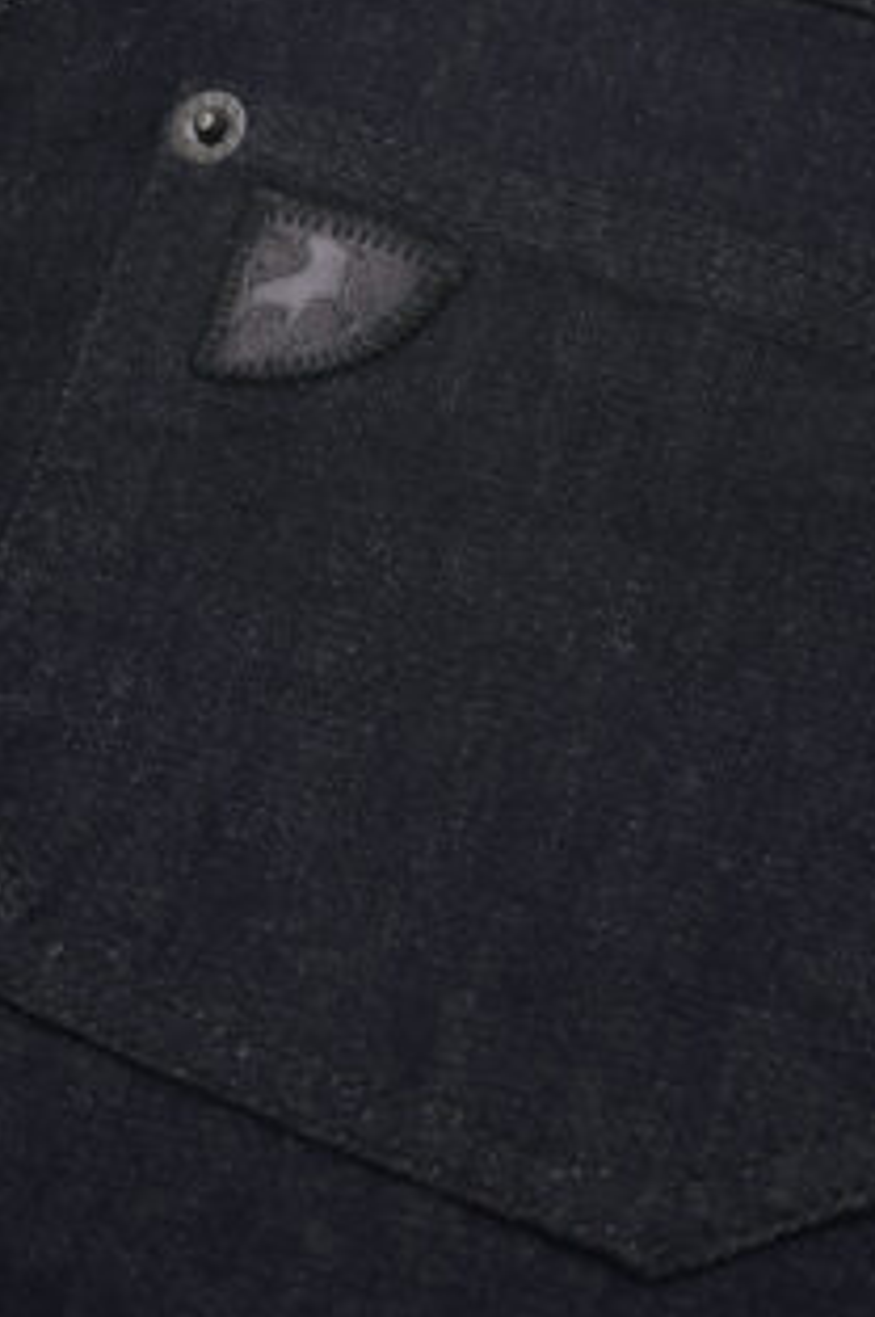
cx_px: 459
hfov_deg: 18.9
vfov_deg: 28.0
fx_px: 2631
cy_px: 518
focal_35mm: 72
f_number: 10
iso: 100
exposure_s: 1/160
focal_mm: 50
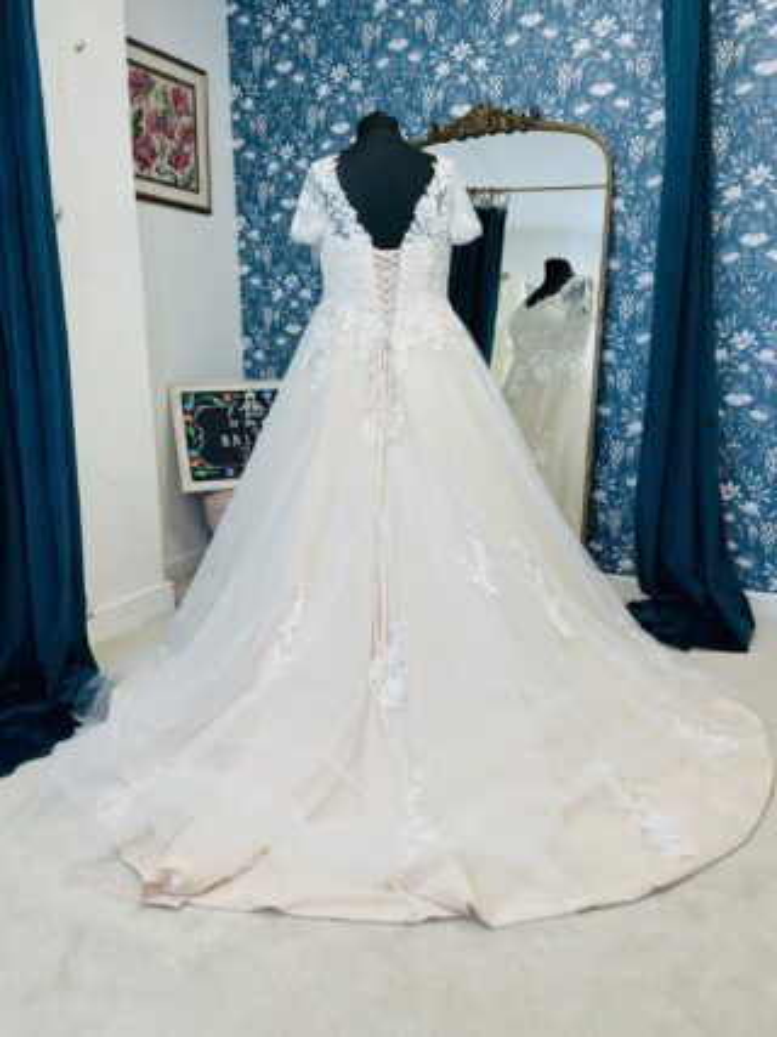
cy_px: 518
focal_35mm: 26
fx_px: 779
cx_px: 388
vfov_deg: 67.3
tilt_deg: -13.0
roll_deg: +1.0
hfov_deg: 53.0
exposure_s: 1/100
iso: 40
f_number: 1.6
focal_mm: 5.1
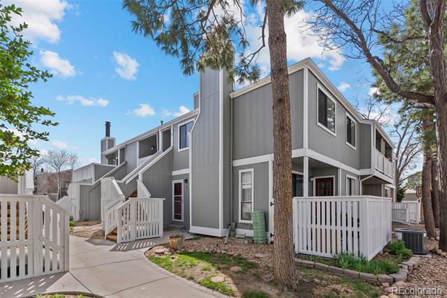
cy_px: 149
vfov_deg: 73.8
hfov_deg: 96.7
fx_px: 199
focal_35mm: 16
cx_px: 224
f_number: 8
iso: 500
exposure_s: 1/160
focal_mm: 16
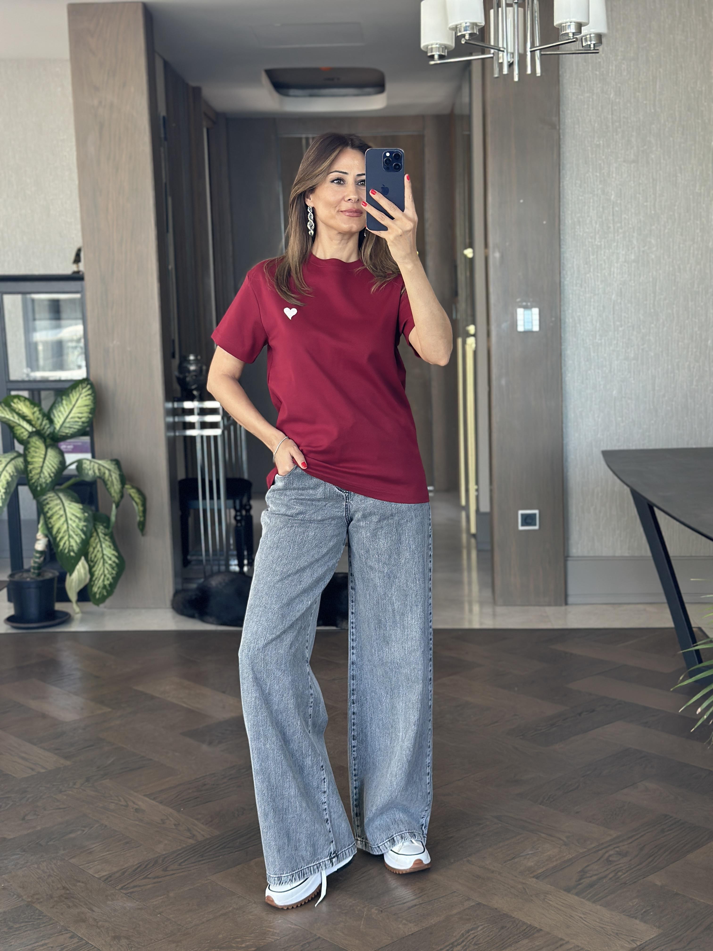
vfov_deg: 39.7
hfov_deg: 30.3
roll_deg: +1.7
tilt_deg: -18.0
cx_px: 356
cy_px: 476
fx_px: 1318
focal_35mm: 48
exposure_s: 1/93
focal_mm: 6.86
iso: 125
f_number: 1.78
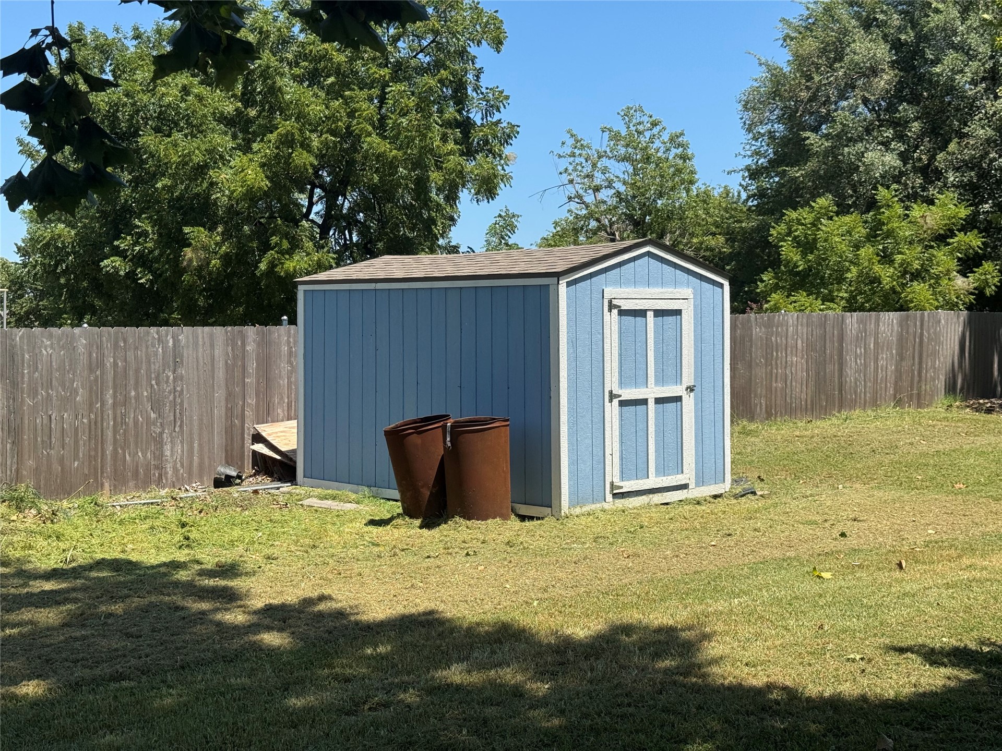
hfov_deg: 39.7
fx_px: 1389
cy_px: 376
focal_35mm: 48
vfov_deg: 30.3
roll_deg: -0.9
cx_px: 501
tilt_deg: -1.4
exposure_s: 1/3610
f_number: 1.78
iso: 64
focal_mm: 6.76
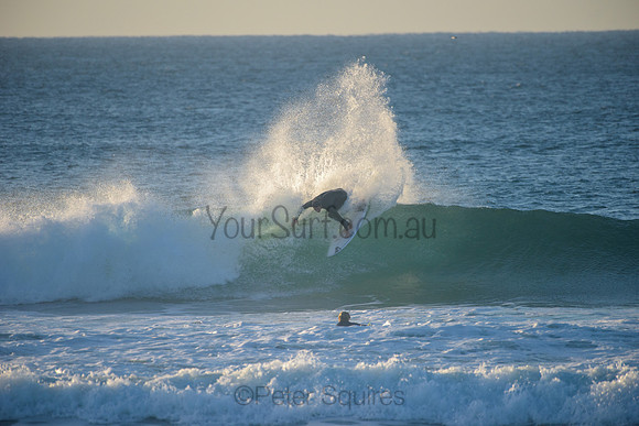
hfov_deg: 4.1
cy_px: 213
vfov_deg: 2.8
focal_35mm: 500
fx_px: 8877
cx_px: 320
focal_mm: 500
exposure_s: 1/2000
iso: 560
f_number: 5.6
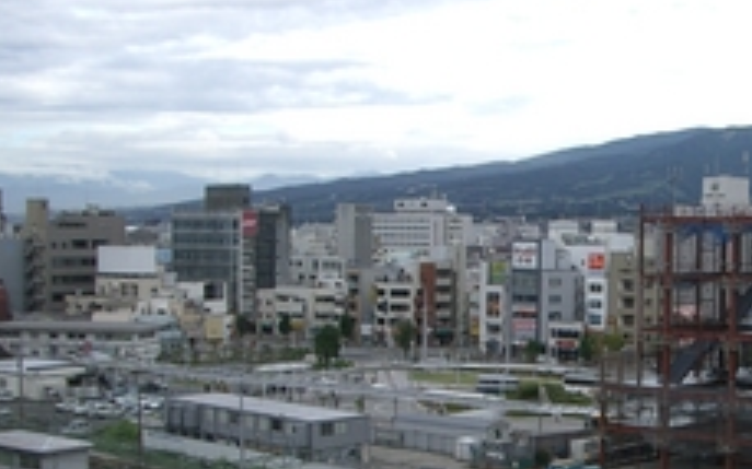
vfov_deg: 17.7
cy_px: 357
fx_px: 1496
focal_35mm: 73
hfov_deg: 27.6
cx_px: 621
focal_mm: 5.8
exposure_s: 1/640
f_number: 2.6
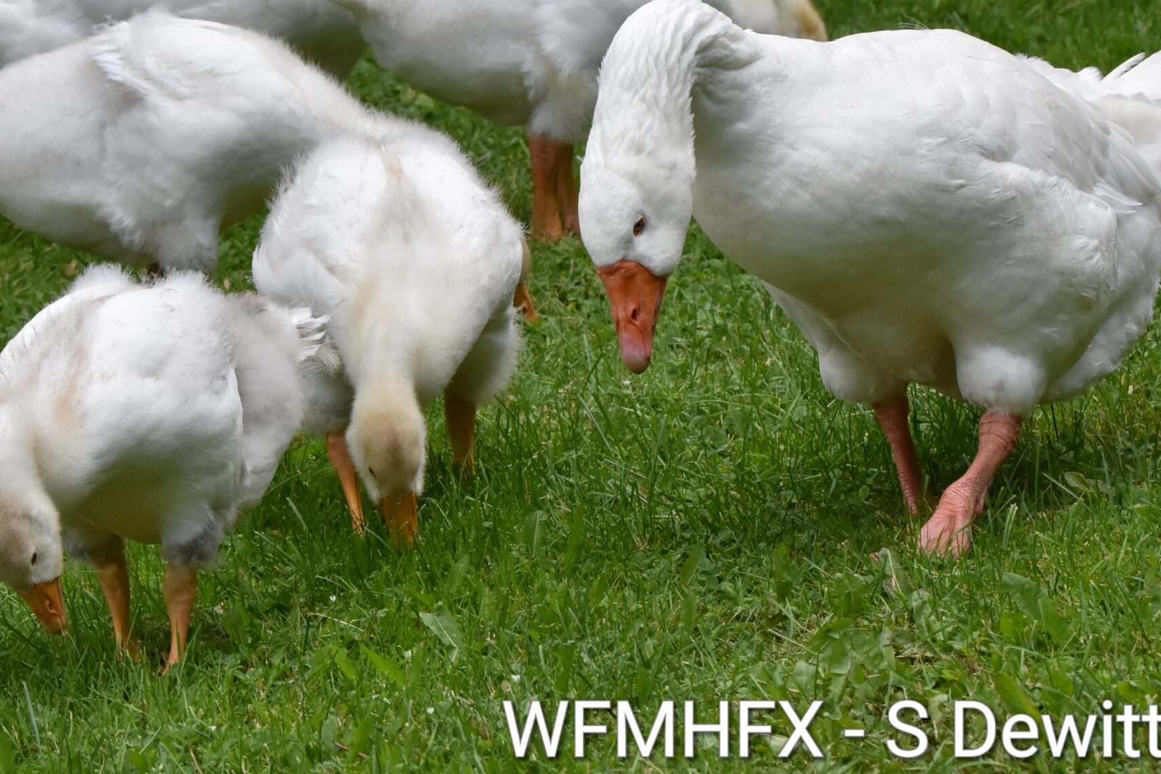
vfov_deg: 4.1
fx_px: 10933
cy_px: 200
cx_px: 337
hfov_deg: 6.1
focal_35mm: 339
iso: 800
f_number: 9
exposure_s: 1/833
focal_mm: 150
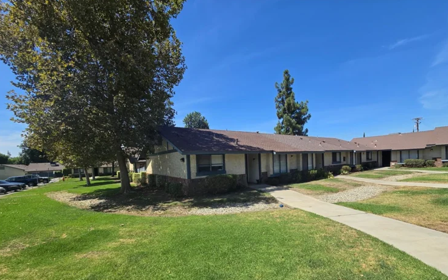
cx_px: 225
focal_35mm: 14
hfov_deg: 105.3
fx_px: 171
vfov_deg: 77.9
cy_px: 164
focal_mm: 2.2
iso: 50
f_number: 2.2
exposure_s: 1/2105
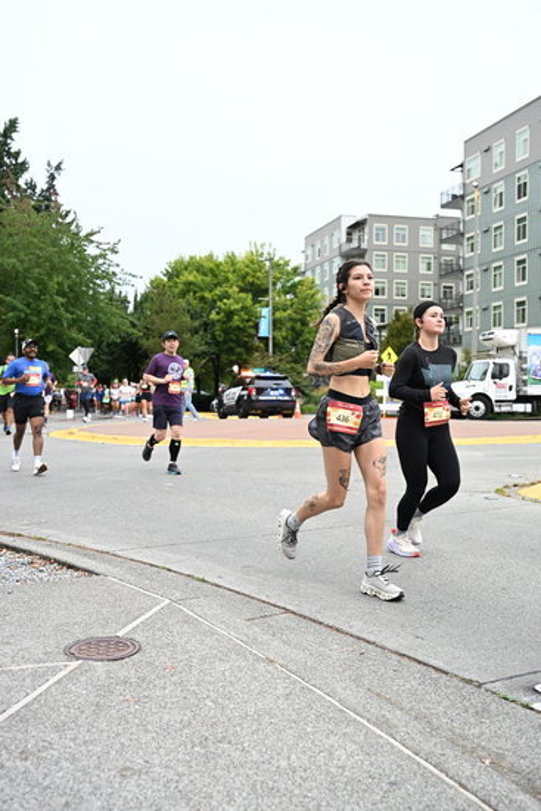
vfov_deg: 53.1
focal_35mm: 36
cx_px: 270
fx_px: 811
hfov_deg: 36.9
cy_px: 406
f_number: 4
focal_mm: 36
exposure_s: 1/800
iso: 1600
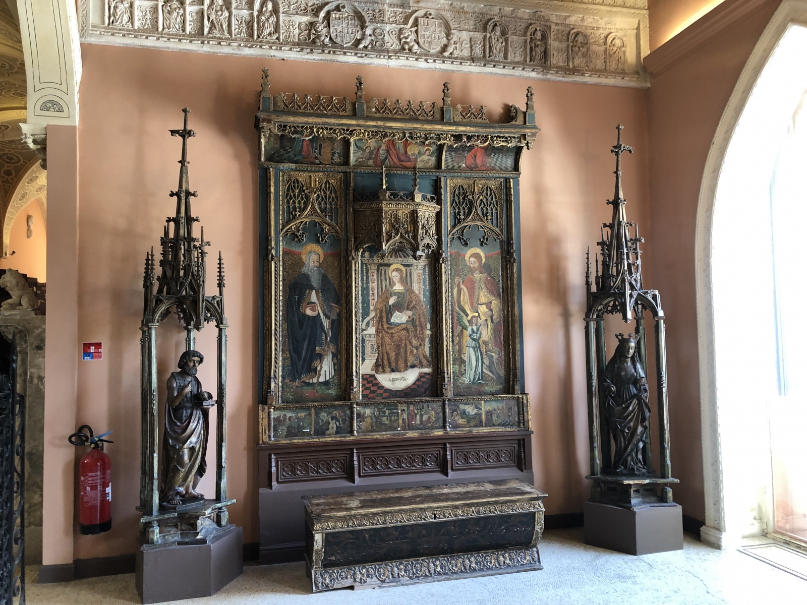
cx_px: 404
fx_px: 653
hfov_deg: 63.4
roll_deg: +0.1
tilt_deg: +3.7
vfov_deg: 49.7
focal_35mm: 28
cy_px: 302
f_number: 1.8
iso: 50
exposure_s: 1/17
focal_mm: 3.99
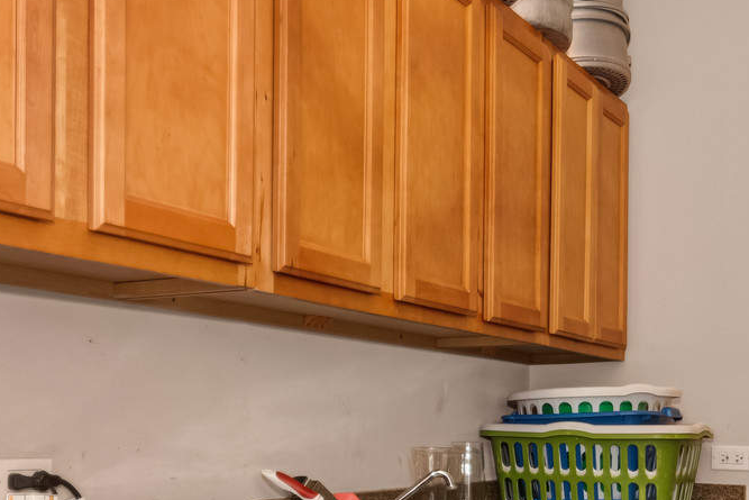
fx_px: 1061
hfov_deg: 38.9
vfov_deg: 26.0
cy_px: 401
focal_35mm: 51
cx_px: 381
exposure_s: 1/320
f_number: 8
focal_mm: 14
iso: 400
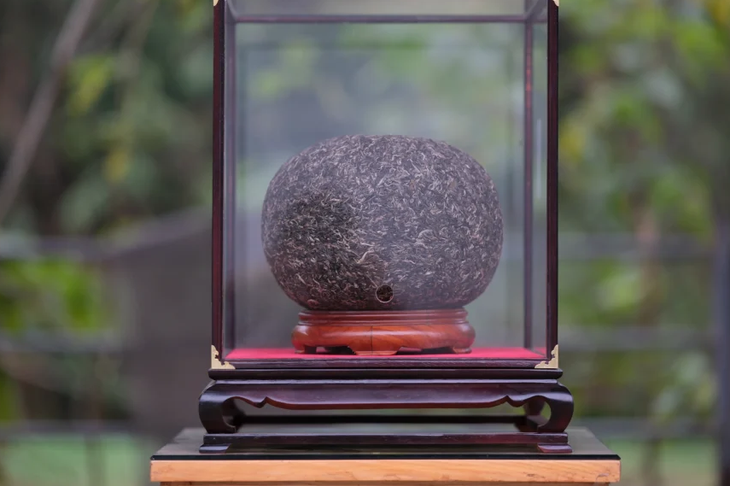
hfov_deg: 16.0
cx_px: 373
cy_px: 212
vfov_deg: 10.7
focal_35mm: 128
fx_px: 2594
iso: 160
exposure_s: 1/500
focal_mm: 75
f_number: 1.2
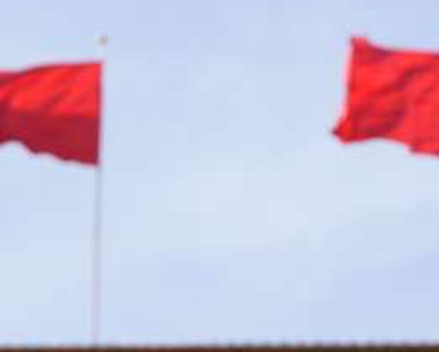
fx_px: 4666
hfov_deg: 5.4
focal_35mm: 359
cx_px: -161
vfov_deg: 4.3
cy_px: 540
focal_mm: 78
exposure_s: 1/640
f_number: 6.3
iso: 200
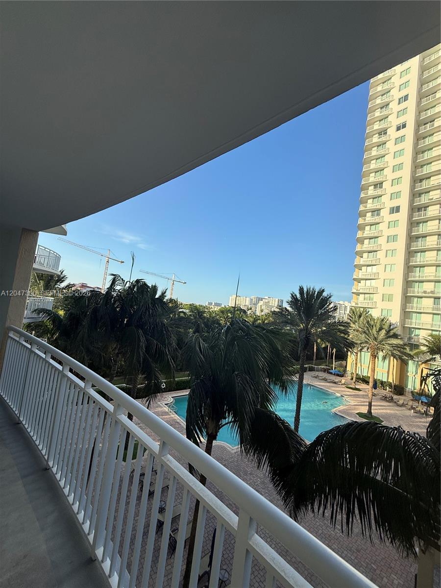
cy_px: 294
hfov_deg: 85.7
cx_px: 220
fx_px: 238
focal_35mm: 14
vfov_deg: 102.1
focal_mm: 2.22
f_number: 2.2
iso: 50
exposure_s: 1/1017
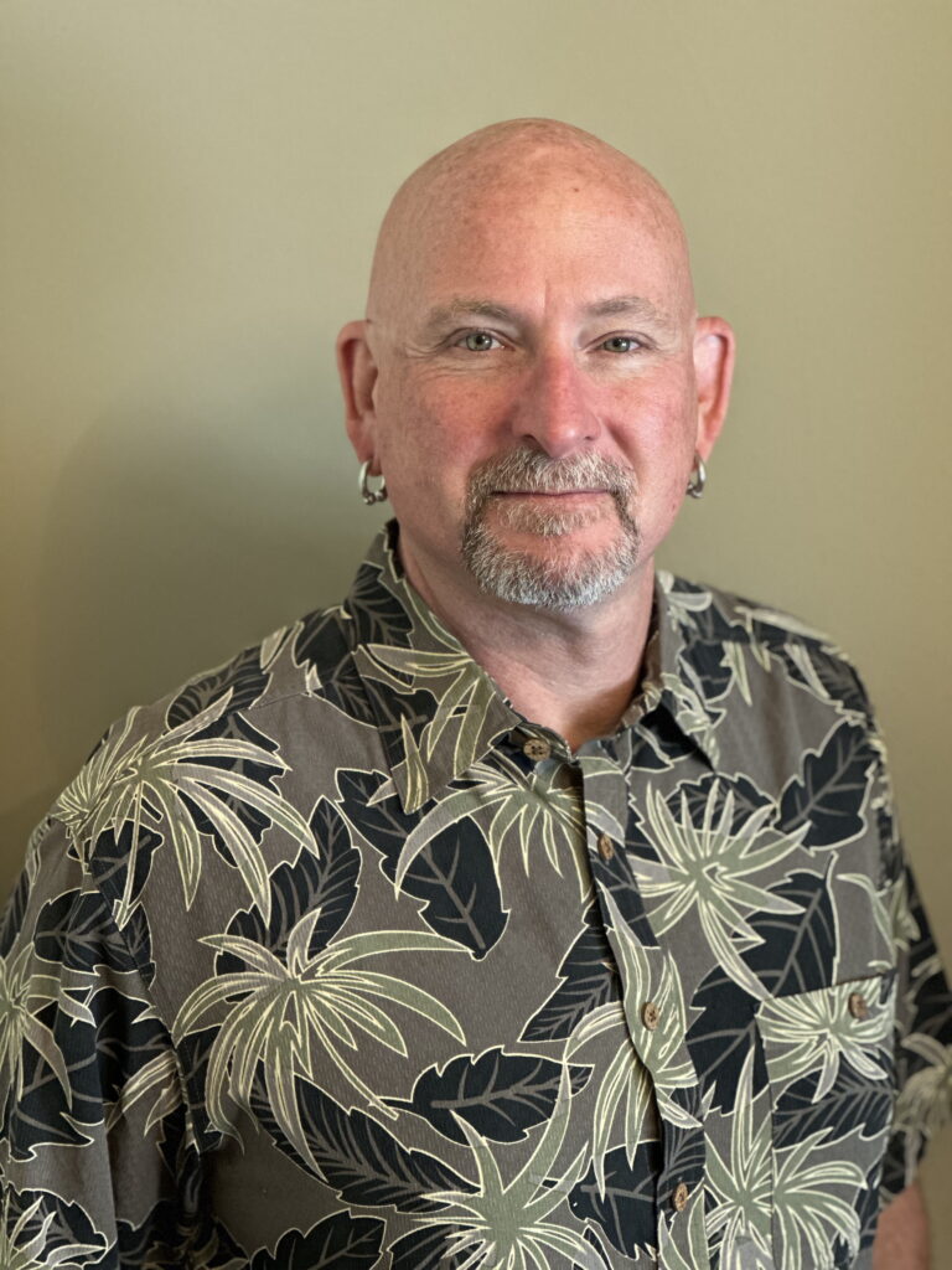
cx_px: 476
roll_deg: -0.9
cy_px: 635
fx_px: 2824
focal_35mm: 77
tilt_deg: -7.7
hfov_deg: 19.1
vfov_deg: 25.3
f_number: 2.8
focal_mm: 9
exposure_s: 1/24
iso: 400
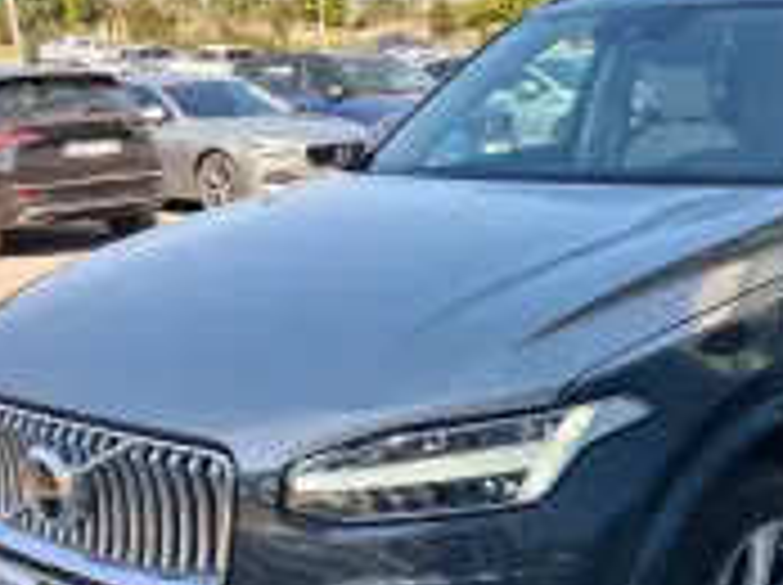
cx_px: 576
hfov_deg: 33.8
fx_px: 1265
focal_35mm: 56
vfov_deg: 25.6
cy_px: 472
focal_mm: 4
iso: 25
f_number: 1.8
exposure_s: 1/258
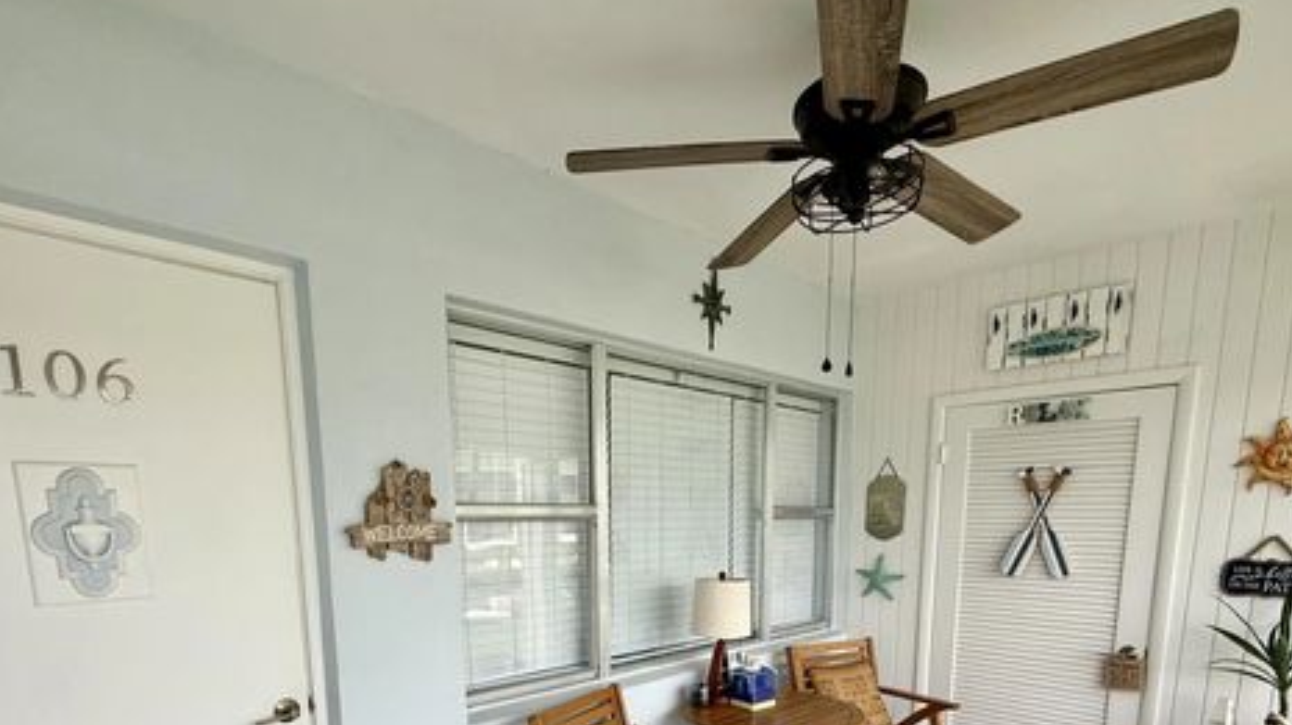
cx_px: 633
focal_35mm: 21
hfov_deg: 83.9
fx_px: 719
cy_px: 642
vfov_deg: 48.4
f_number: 2.2
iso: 100
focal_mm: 2.22
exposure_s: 1/99
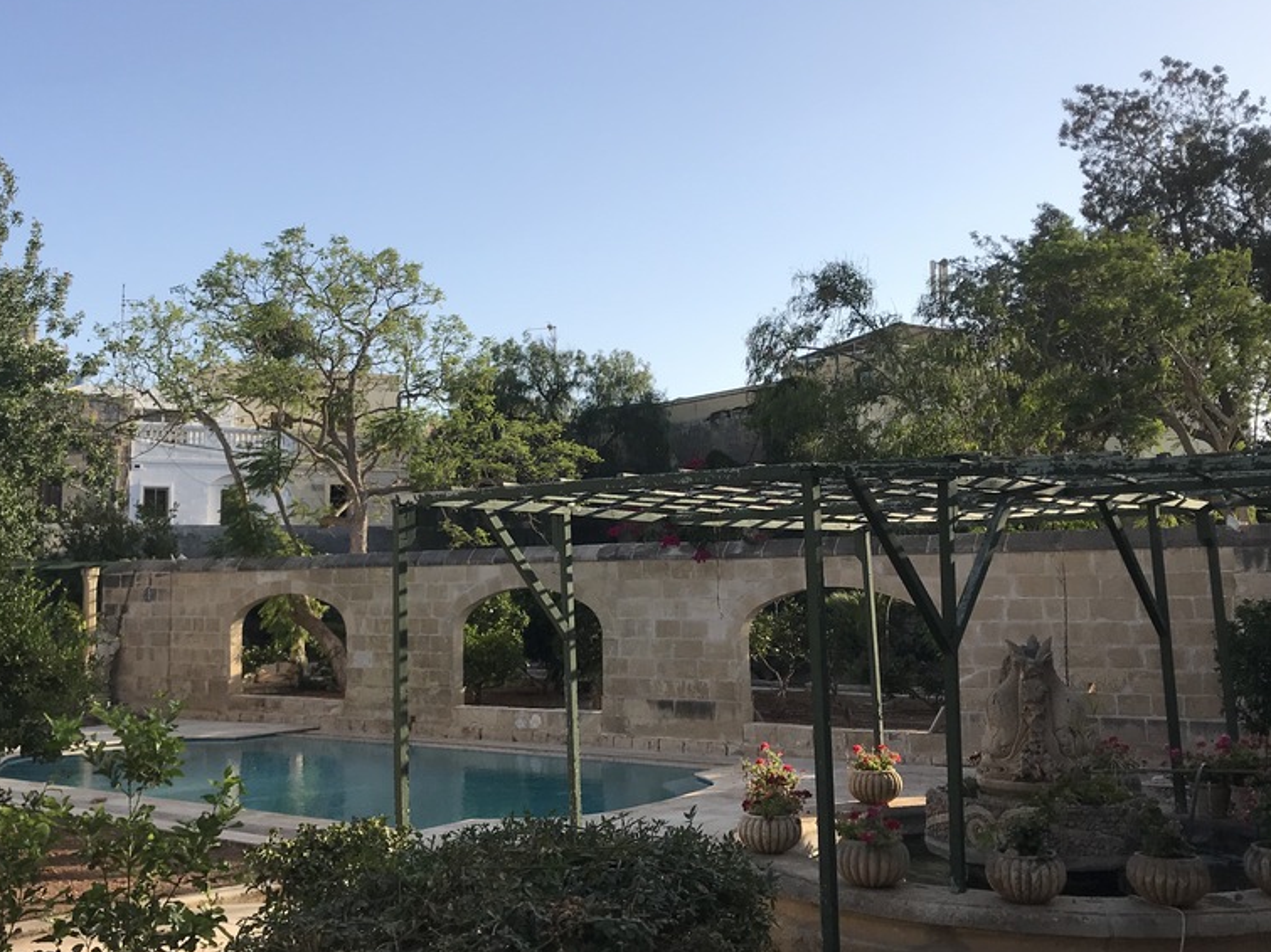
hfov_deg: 48.9
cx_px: 584
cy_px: 405
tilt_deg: +8.9
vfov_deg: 37.6
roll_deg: +1.0
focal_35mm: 38
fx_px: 1395
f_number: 1.8
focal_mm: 3.99
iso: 20
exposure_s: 1/1742
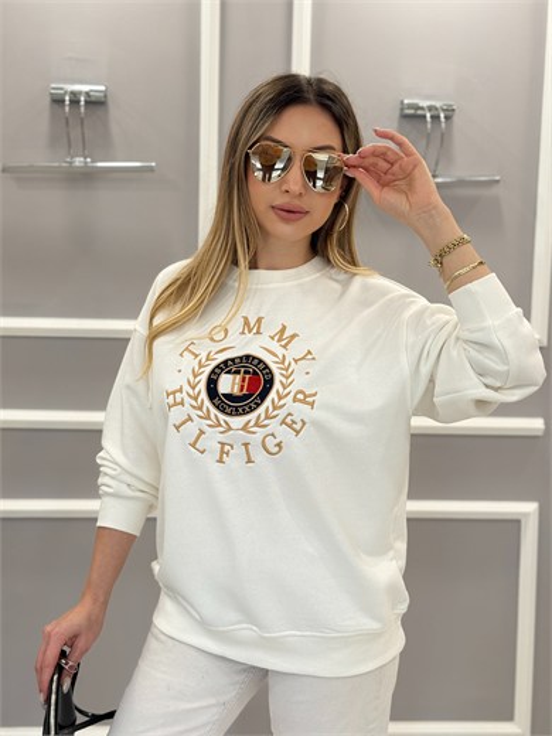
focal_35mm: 48
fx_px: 1021
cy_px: 368
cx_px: 276
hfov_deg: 30.3
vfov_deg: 39.7
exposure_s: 1/96
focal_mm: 6.76
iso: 100
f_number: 1.78
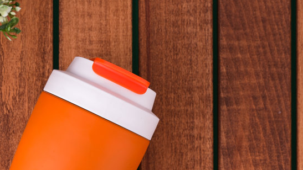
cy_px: 186
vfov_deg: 8.2
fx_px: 1181
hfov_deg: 14.5
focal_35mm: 147
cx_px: 51
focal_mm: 50
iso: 64
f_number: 6.4
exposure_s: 1/125
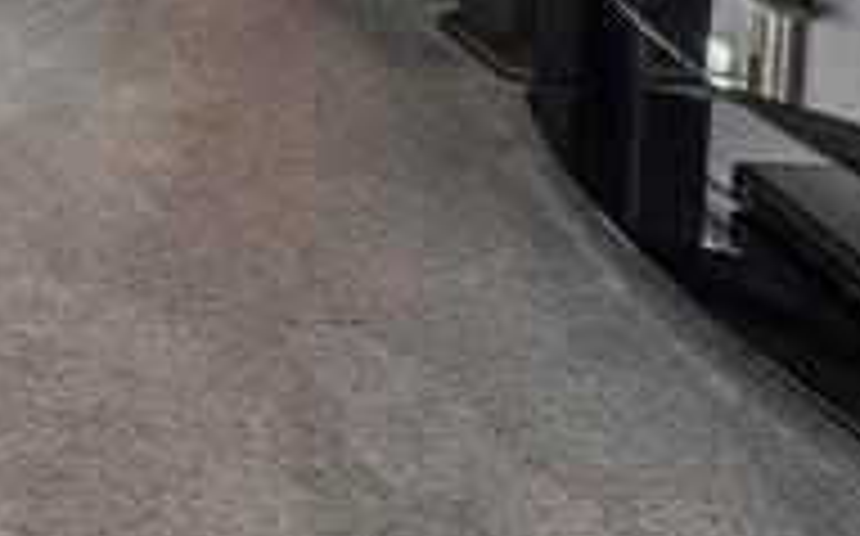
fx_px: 1920
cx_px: -621
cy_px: -811
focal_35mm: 82
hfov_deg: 19.7
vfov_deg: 12.2
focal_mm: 10
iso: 400
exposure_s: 1/30
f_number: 8
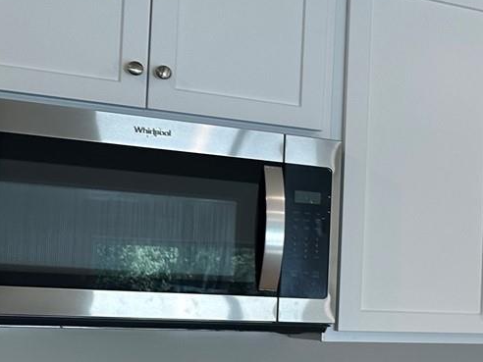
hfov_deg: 20.6
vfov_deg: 18.7
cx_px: 767
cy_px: 292
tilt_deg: +0.4
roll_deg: -2.1
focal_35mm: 78
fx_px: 1088
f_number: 1.78
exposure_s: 1/120
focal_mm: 6.86
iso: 64
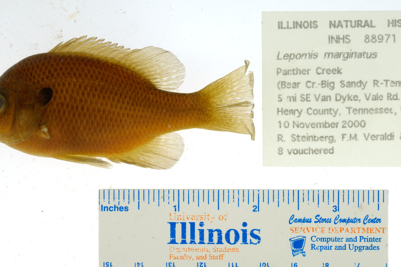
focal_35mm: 81
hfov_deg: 25.0
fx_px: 902
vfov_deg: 16.9
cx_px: 224
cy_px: 141
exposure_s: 1/100
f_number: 10
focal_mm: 60
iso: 100
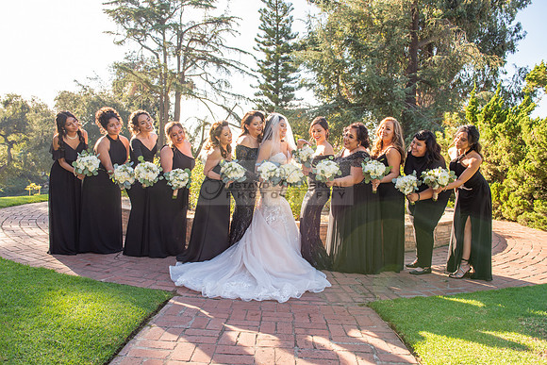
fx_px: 395
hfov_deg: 69.4
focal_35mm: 26
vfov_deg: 49.6
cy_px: 182
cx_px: 274
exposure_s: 1/250
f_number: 5.6
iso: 200
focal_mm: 26
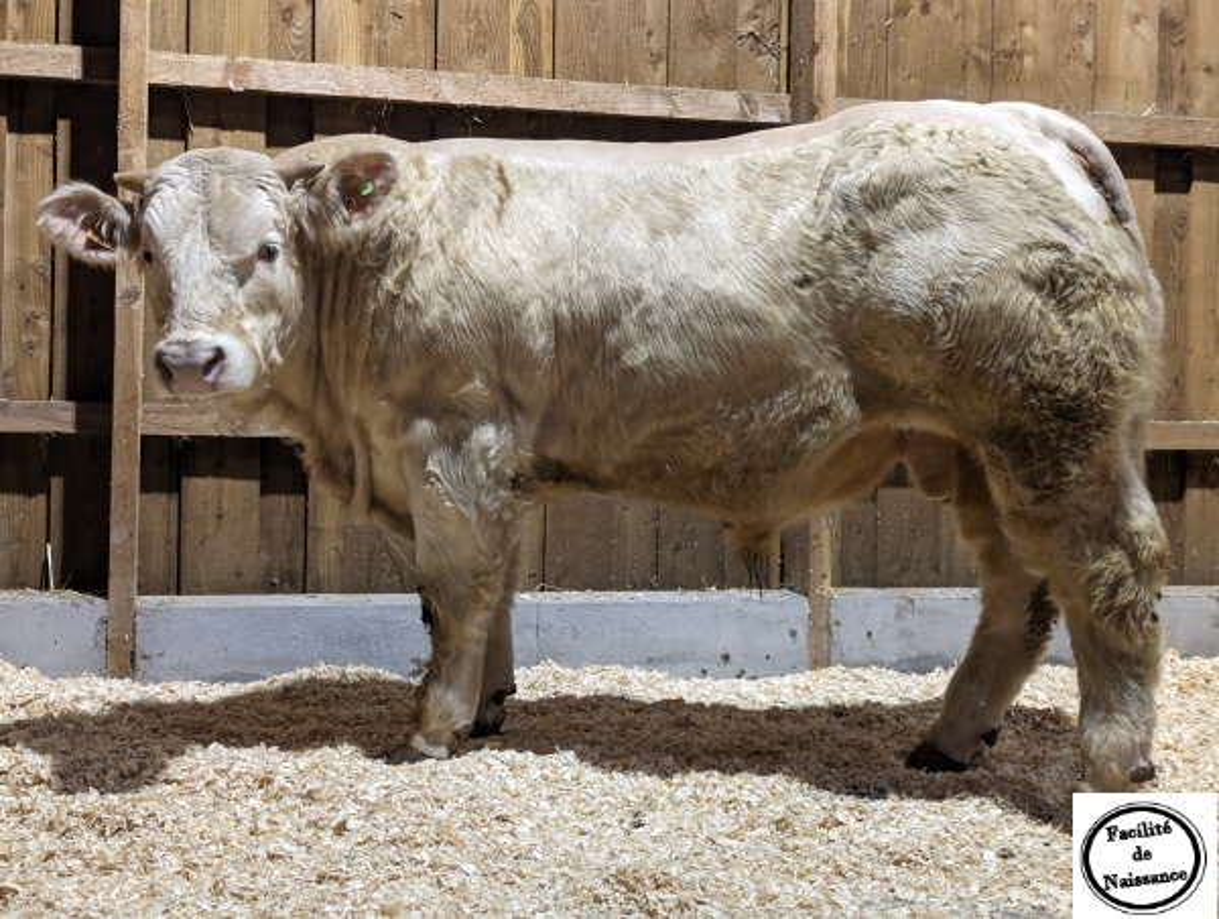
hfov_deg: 39.6
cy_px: 460
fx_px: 1693
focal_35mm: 48
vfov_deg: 30.3
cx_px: 610
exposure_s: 1/33.3
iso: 236
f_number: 1.85
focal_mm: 6.81
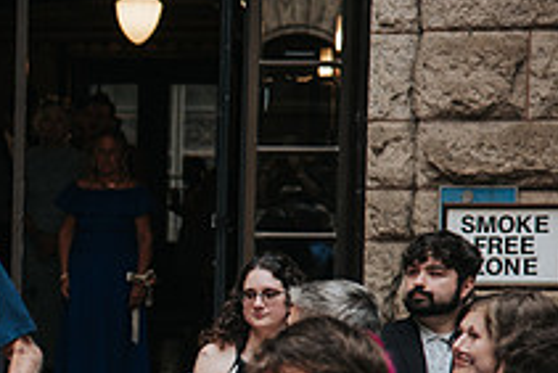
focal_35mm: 253
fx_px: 3924
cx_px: -208
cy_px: 343
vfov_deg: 5.4
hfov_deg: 8.0
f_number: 4
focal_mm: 85
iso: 450
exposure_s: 1/500
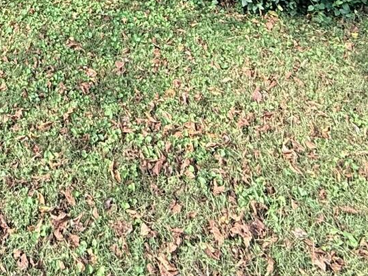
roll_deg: +0.2
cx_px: 17
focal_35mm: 53
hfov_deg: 33.6
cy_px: -237
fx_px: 564
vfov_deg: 19.5
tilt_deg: +9.8
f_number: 2.2
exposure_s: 1/433
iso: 64
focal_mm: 2.22
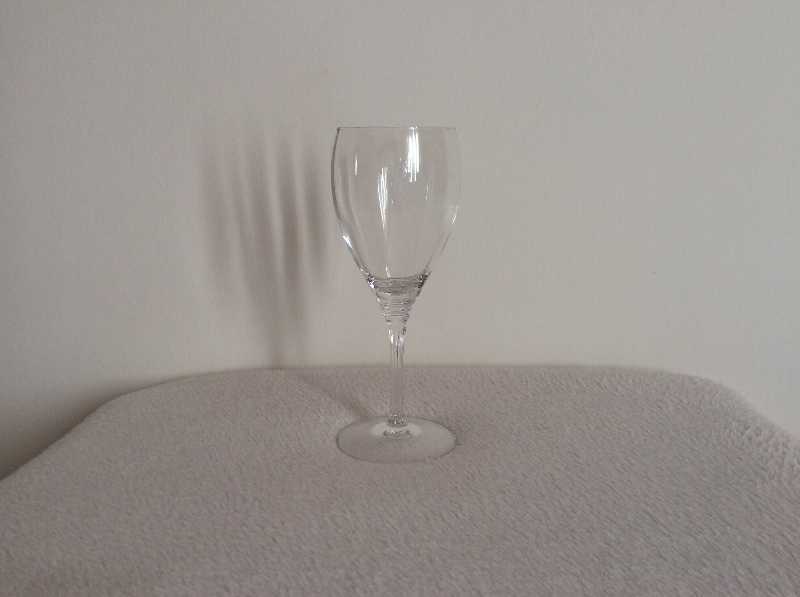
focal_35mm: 32
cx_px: 400
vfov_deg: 44.1
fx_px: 738
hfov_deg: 56.9
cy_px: 298
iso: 32
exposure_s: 1/33
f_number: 2.4
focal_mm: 3.3
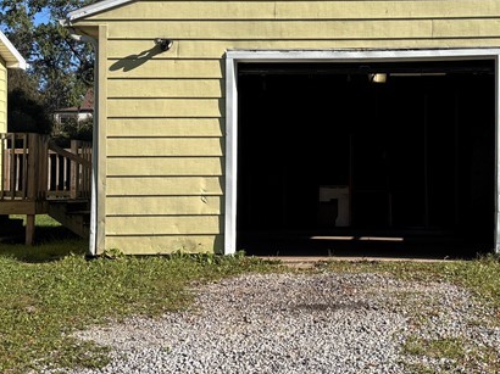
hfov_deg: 29.6
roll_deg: -0.2
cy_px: 156
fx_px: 938
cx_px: 337
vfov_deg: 22.5
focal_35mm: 65
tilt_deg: +1.2
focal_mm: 5.96
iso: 50
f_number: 1.6
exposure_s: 1/2571
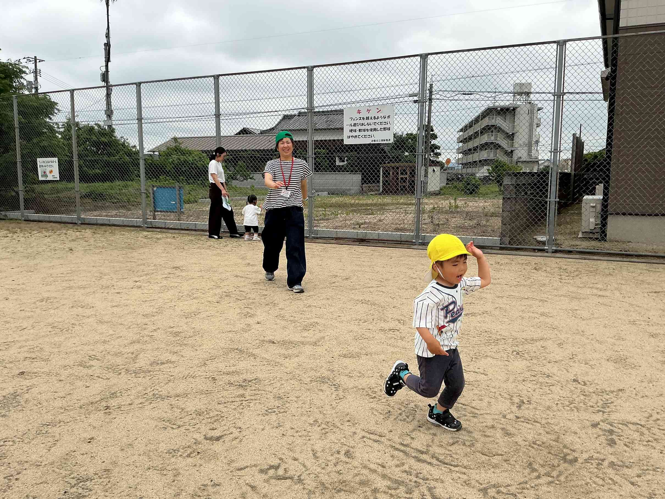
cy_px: 250
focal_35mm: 29
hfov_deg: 61.7
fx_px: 557
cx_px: 332
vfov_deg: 48.2
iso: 25
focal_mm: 3
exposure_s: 1/3125
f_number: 1.8
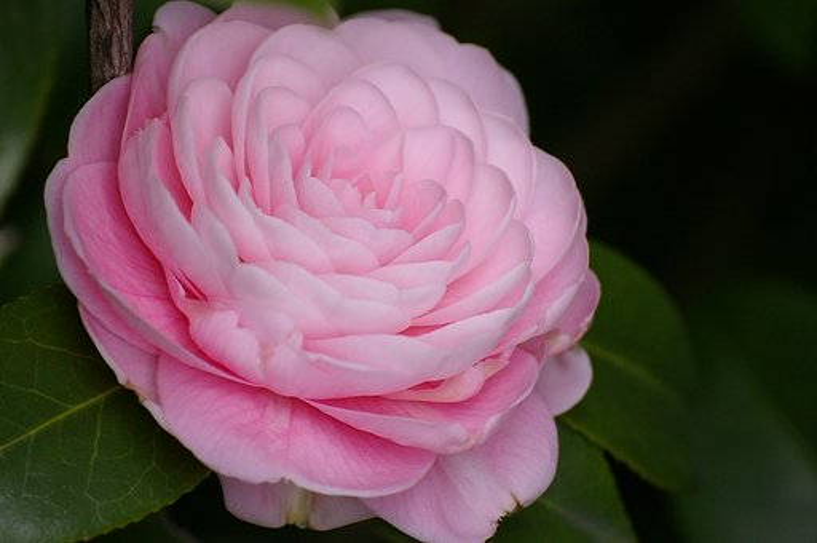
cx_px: 408
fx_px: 10199
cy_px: 272
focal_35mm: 450
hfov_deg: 4.6
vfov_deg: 3.0
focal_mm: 300
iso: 400
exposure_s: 1/320
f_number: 5.6
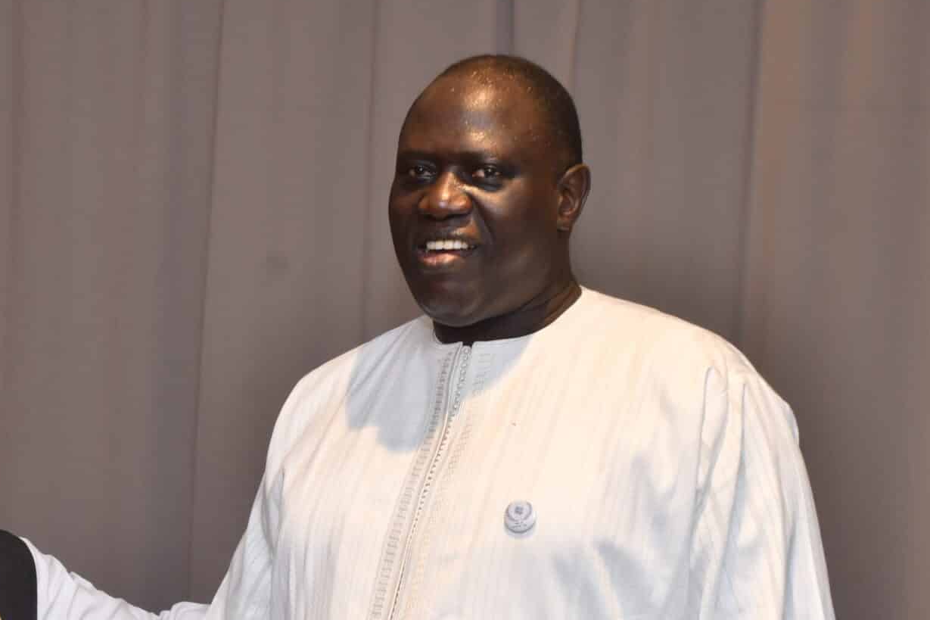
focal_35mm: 100
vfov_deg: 13.6
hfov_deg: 20.3
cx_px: 303
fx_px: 2583
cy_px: 507
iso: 400
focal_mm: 40
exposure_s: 1/80
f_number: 8
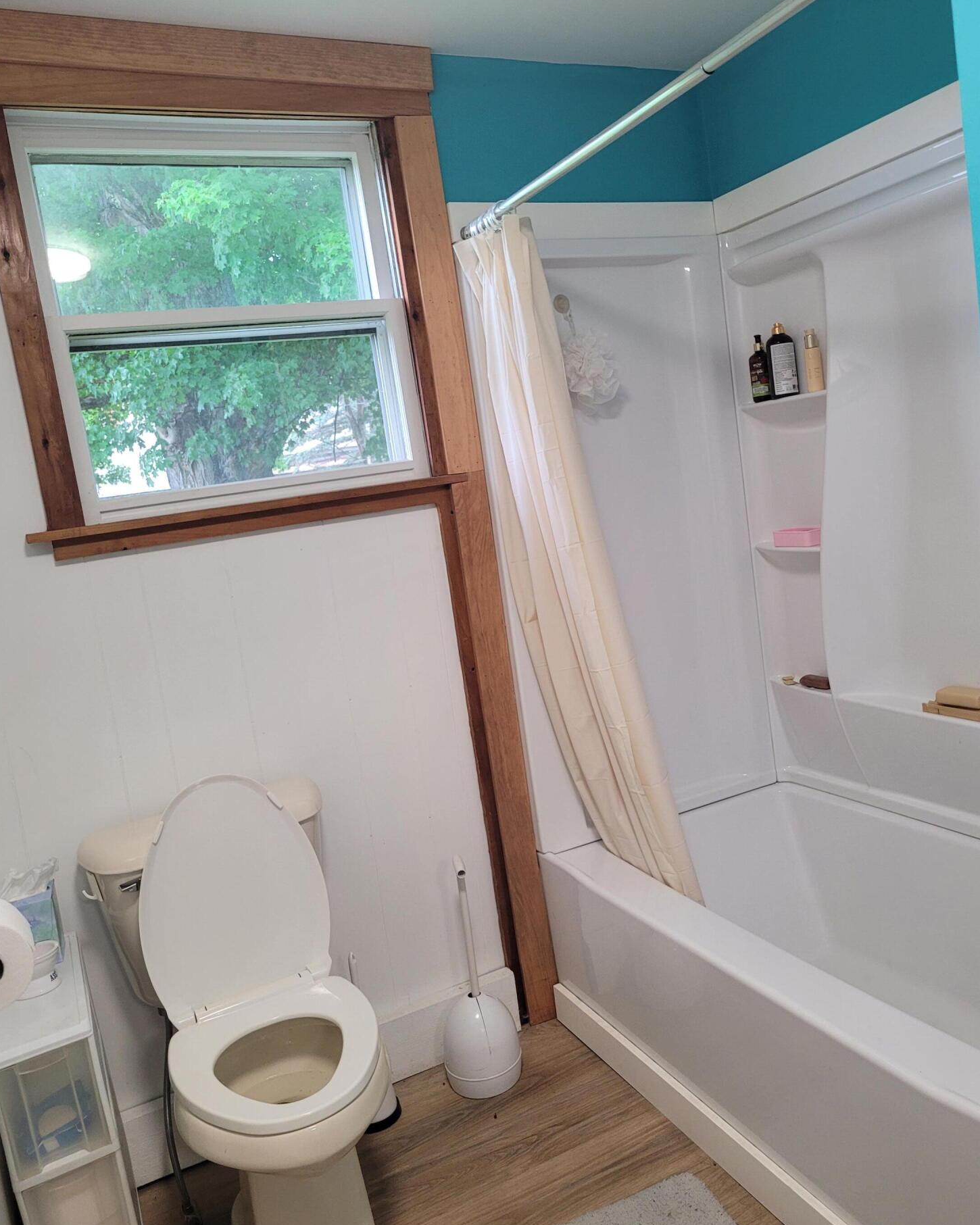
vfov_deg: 62.2
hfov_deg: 51.5
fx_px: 1015
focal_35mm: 28
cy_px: 578
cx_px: 504
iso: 200
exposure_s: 1/60
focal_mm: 5.4
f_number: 1.8
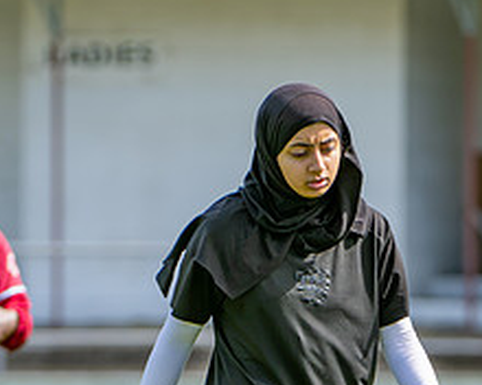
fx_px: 12154
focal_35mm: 852
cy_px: 460
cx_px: 142
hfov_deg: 2.3
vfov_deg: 1.8
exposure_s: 1/2000
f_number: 4
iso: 400
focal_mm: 240
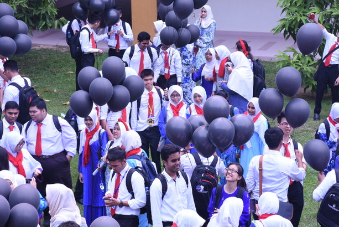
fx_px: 1108
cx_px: 176
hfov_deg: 17.4
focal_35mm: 118
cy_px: 116
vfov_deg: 11.7
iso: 400
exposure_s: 1/160
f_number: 10
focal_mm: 75
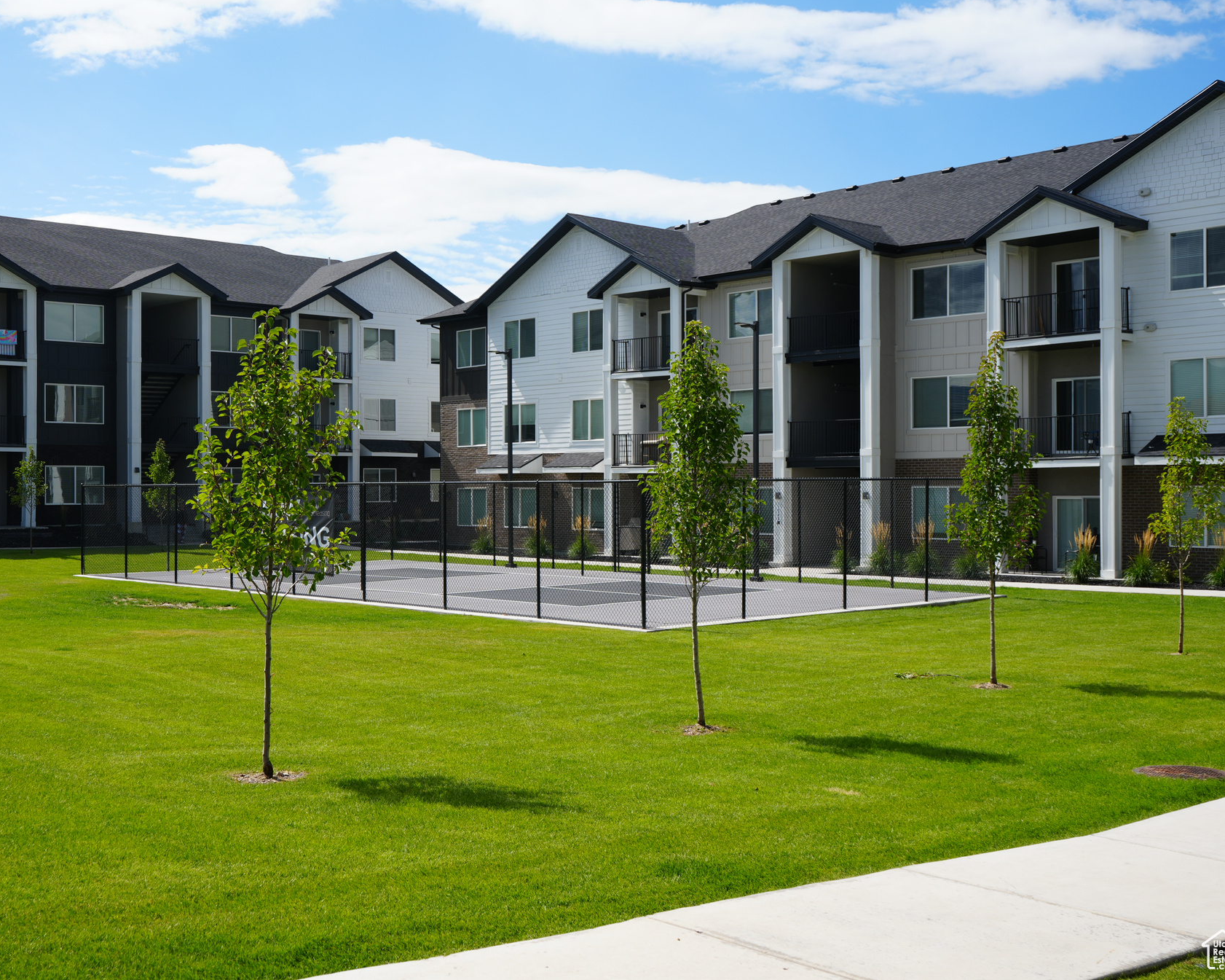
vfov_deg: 37.3
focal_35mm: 40
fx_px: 1450
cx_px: 509
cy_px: 483
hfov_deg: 45.6
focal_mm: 35
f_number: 10
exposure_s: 1/160
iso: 100
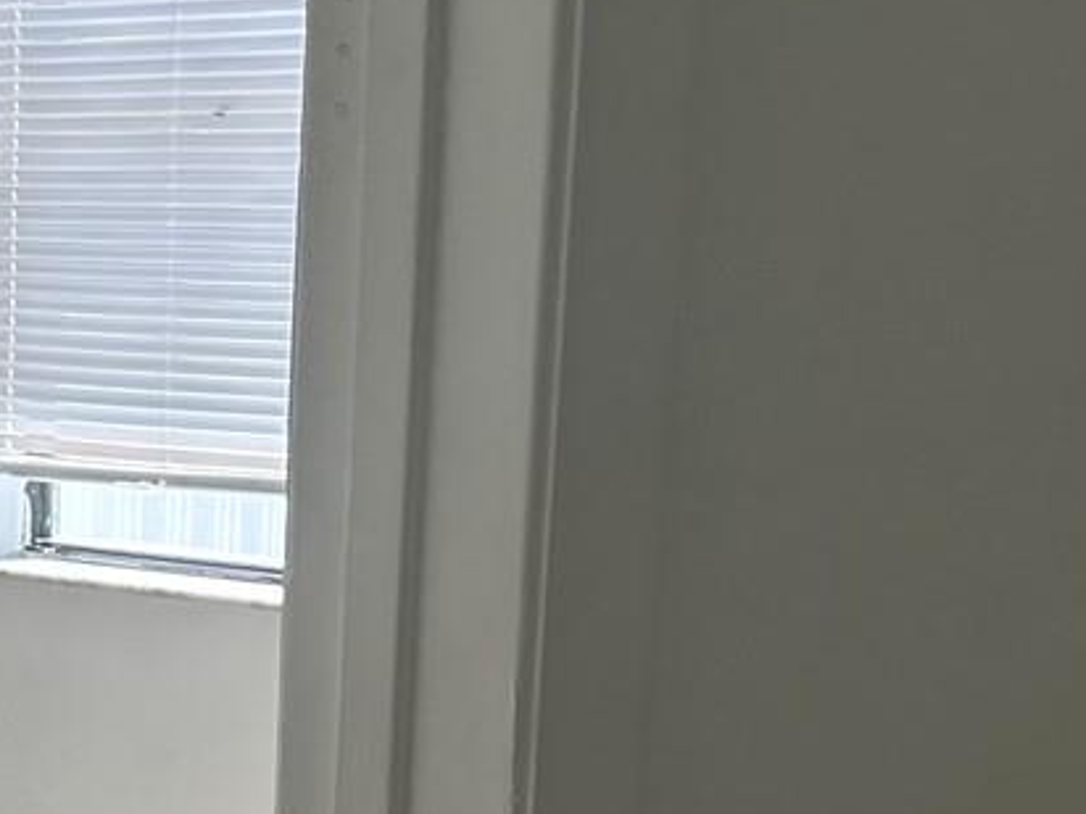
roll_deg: +1.3
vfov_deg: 14.2
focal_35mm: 101
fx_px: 3169
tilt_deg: -14.0
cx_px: -319
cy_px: 954
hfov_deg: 18.2
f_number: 1.5
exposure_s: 1/399
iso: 50
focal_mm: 5.7
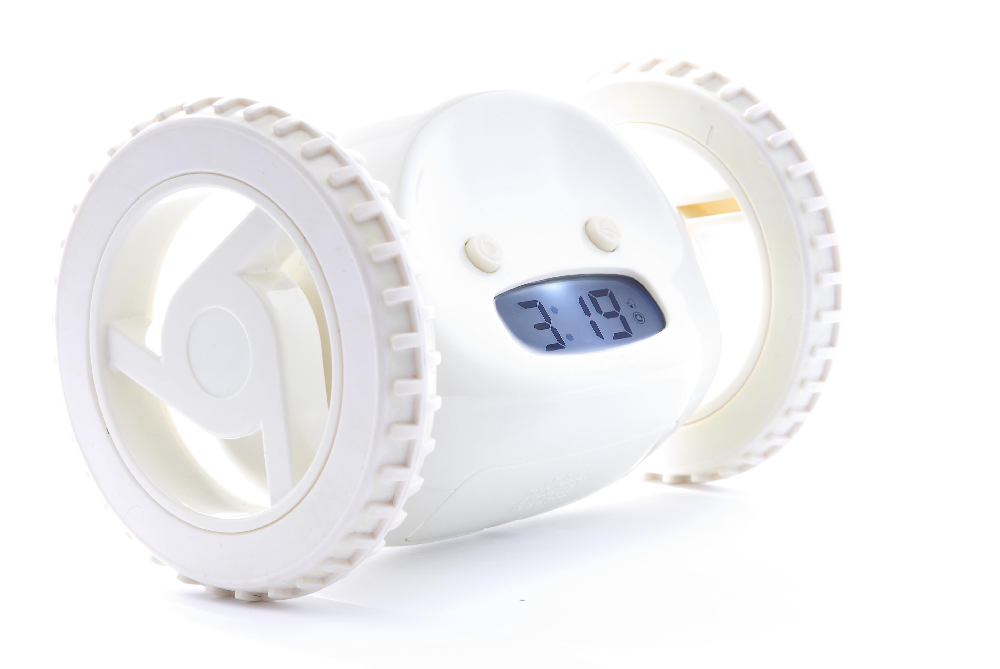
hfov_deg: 19.4
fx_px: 2920
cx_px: 500
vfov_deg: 13.1
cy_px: 334
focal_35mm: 105
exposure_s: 1/250
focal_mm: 70
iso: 100
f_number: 16
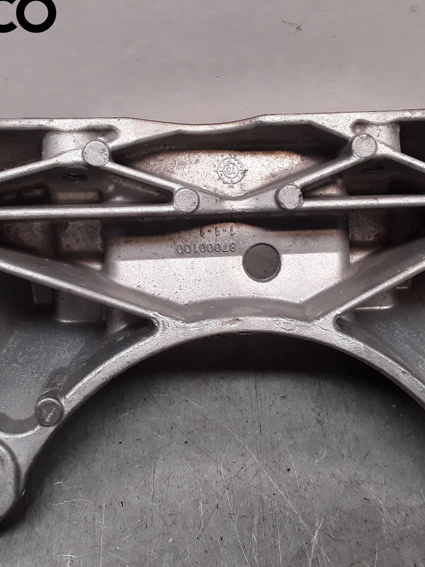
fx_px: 622
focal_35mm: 38
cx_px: 210
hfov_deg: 37.7
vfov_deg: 49.0
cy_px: 281
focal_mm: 2.91
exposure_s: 1/100
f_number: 1.9
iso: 64
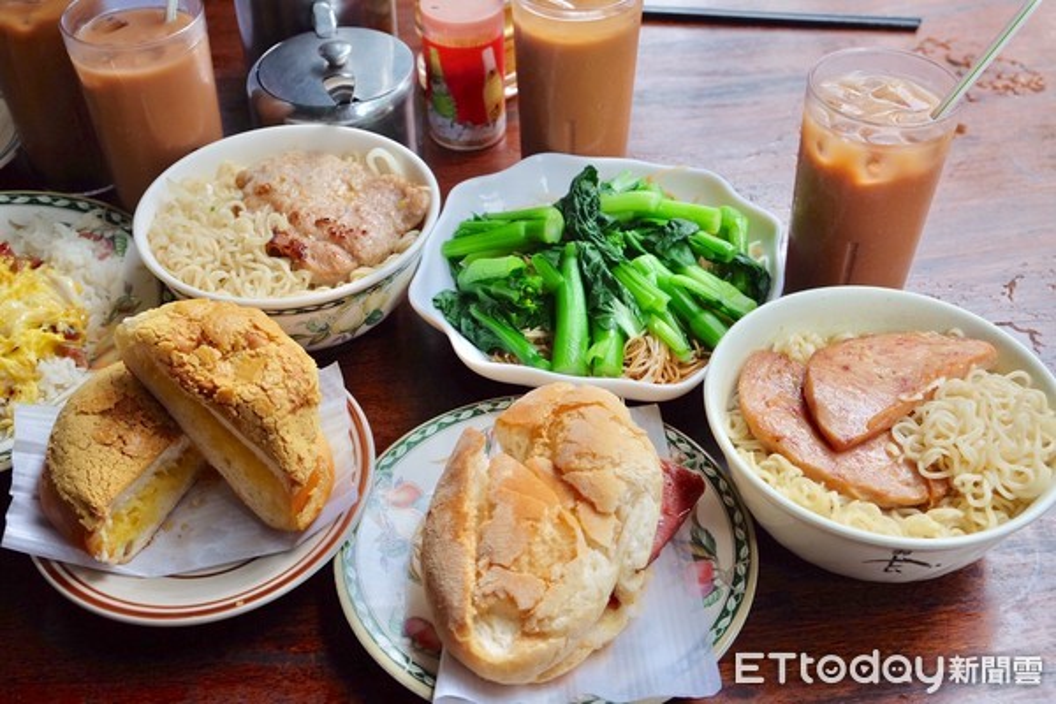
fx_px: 1173
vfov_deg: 33.4
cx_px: 528
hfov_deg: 48.5
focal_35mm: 40
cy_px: 352
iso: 400
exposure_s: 1/125
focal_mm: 26.5
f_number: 5
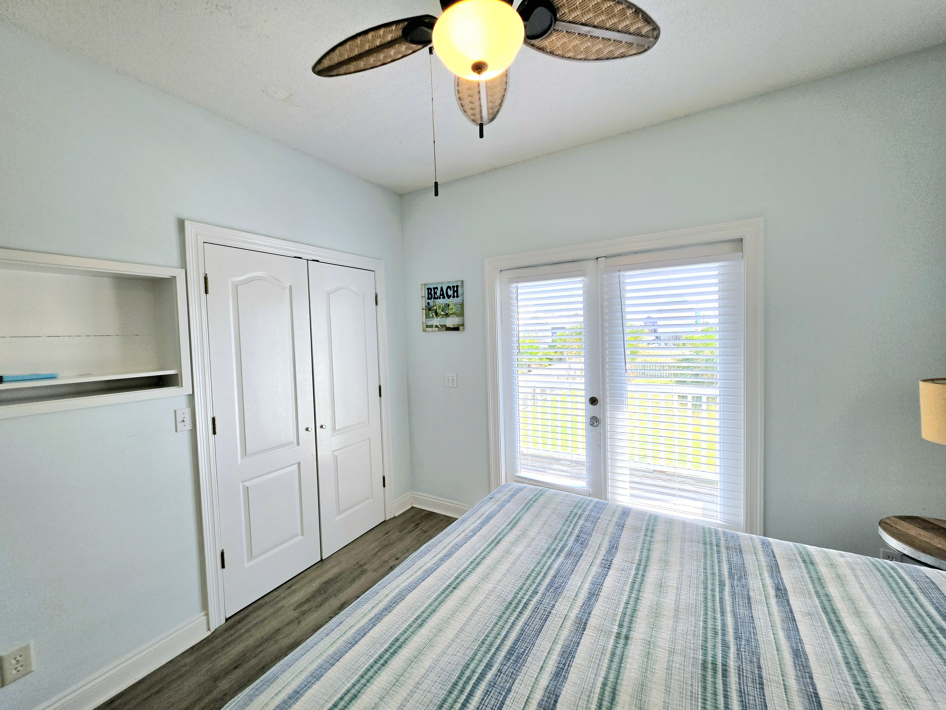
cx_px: 473
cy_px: 355
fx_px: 355
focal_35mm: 13
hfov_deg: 106.2
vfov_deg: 89.9
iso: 32
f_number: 1.9
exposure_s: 1/286
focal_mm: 2.2
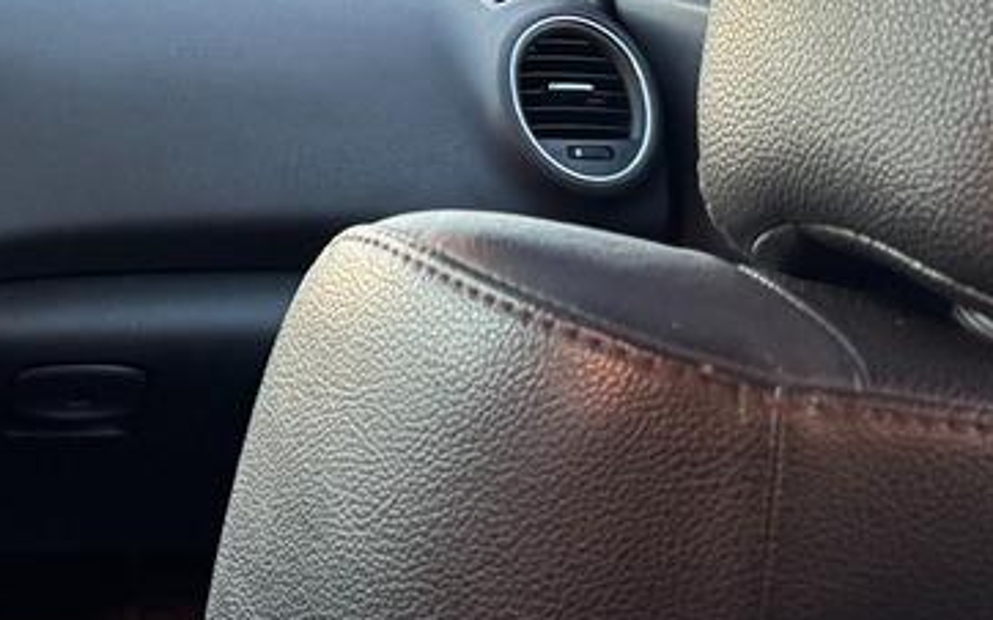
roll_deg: -1.2
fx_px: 2435
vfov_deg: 14.0
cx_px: -228
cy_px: -184
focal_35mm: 90
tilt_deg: -1.4
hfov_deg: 21.3
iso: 160
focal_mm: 6.76
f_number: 1.78
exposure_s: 1/121
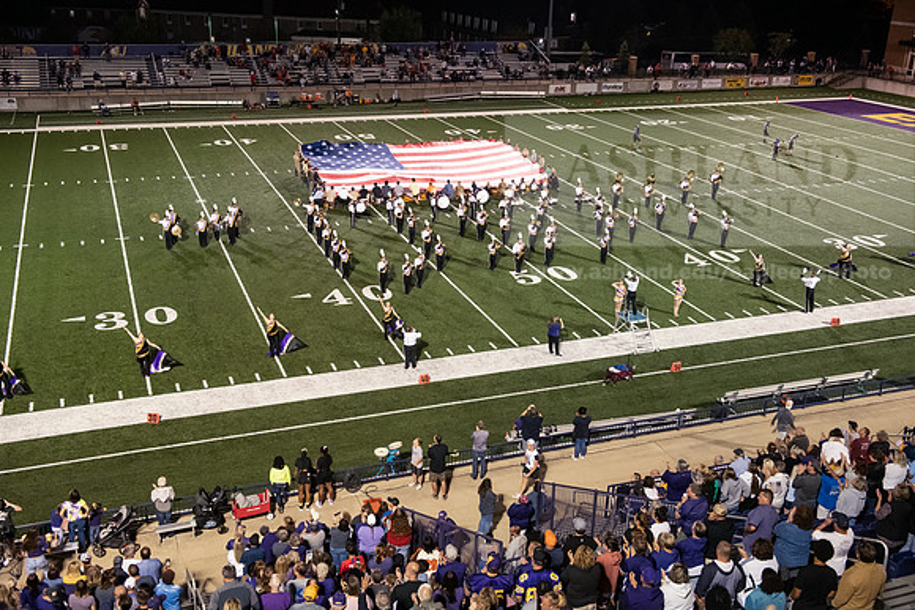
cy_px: 305
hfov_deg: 50.7
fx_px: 966
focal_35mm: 38
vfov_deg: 35.1
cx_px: 458
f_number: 4.5
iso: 5000
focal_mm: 38
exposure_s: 1/320
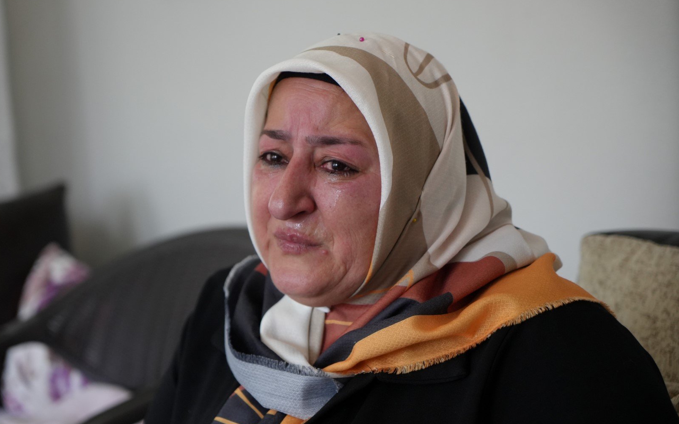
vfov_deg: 18.1
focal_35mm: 72
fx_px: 1332
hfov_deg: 28.6
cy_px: 216
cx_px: 337
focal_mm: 70
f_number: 4
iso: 2000
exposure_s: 1/160
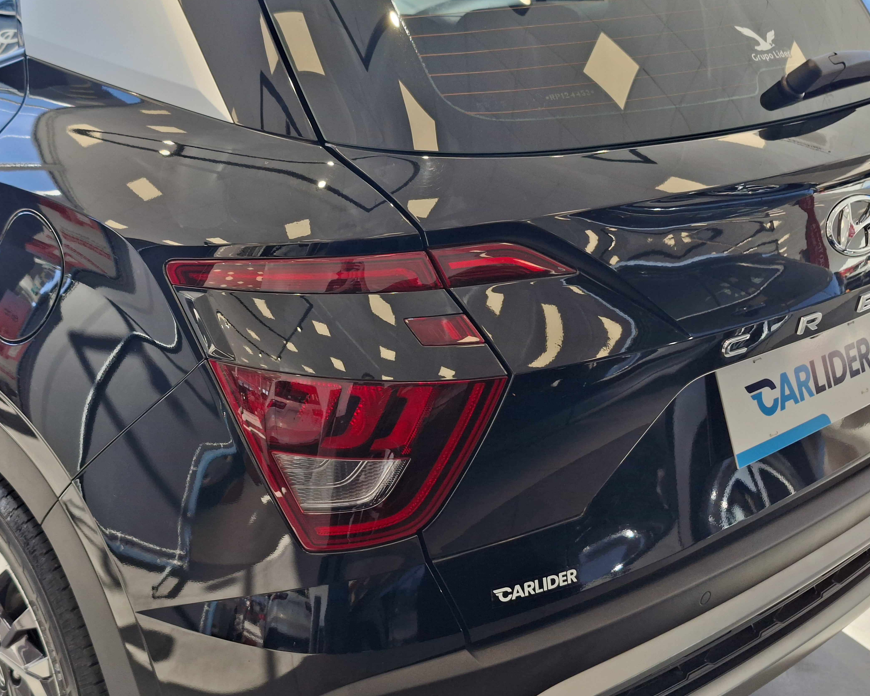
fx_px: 1133
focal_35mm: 44
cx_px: 277
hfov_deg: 41.4
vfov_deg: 34.2
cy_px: 339
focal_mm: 5.54
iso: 50
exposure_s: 1/131
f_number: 1.8
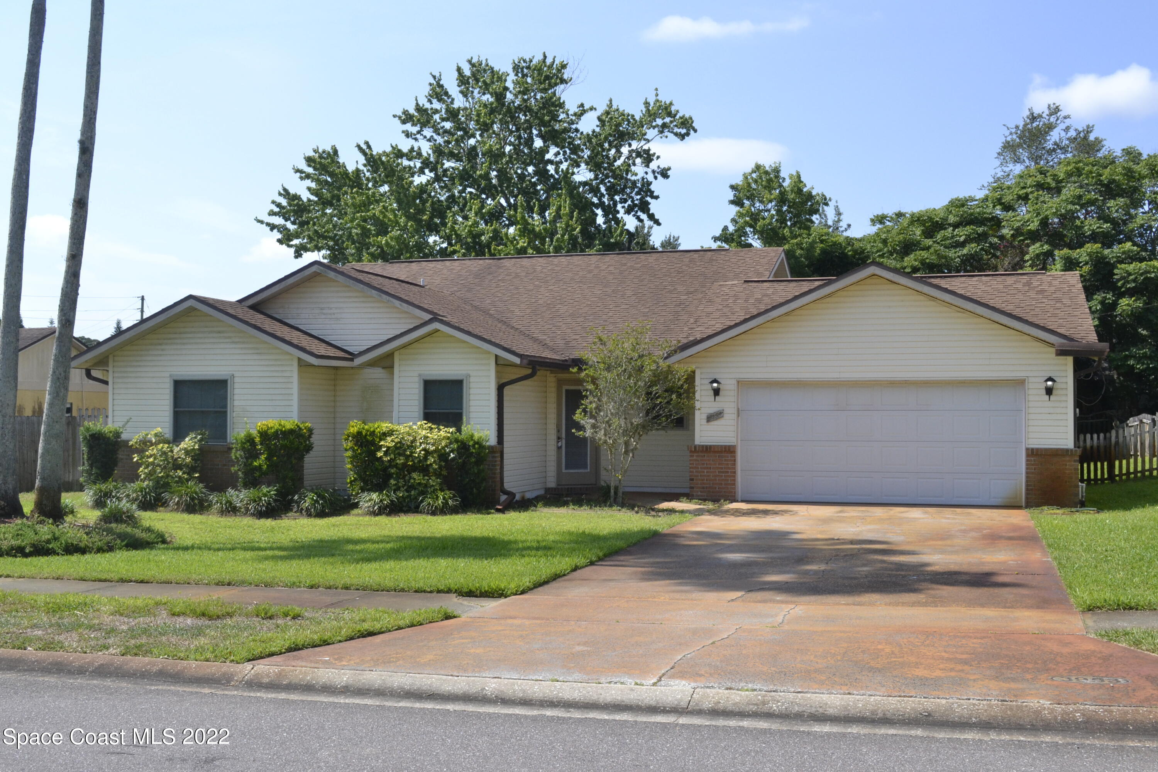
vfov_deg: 36.9
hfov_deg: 53.1
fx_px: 1158
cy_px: 386
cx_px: 579
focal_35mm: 36
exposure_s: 1/640
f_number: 13
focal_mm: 24
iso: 800
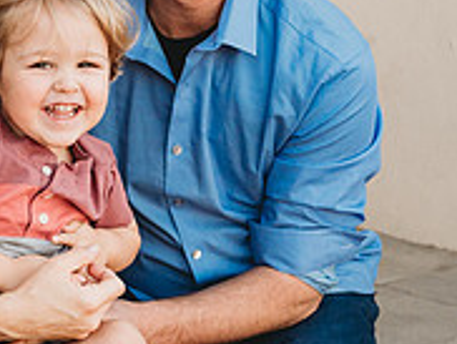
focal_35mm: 111
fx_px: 1467
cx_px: -38
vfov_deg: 13.3
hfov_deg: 17.2
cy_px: 67
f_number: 3.5
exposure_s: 1/2500
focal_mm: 35
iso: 1000
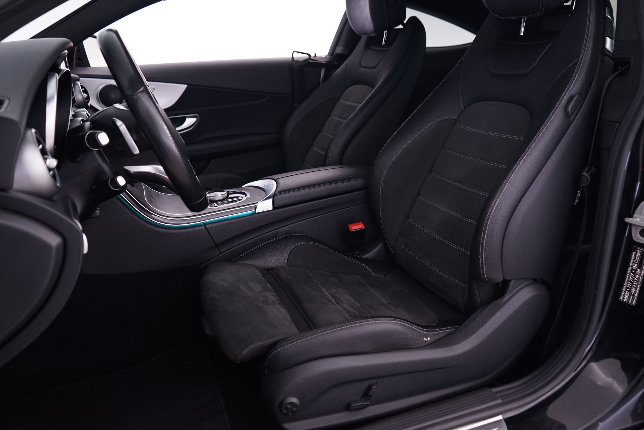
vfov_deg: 46.4
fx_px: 501
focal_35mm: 28
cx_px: 322
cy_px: 215
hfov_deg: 65.5
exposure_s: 1/5
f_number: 4.5
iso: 1250
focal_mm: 28
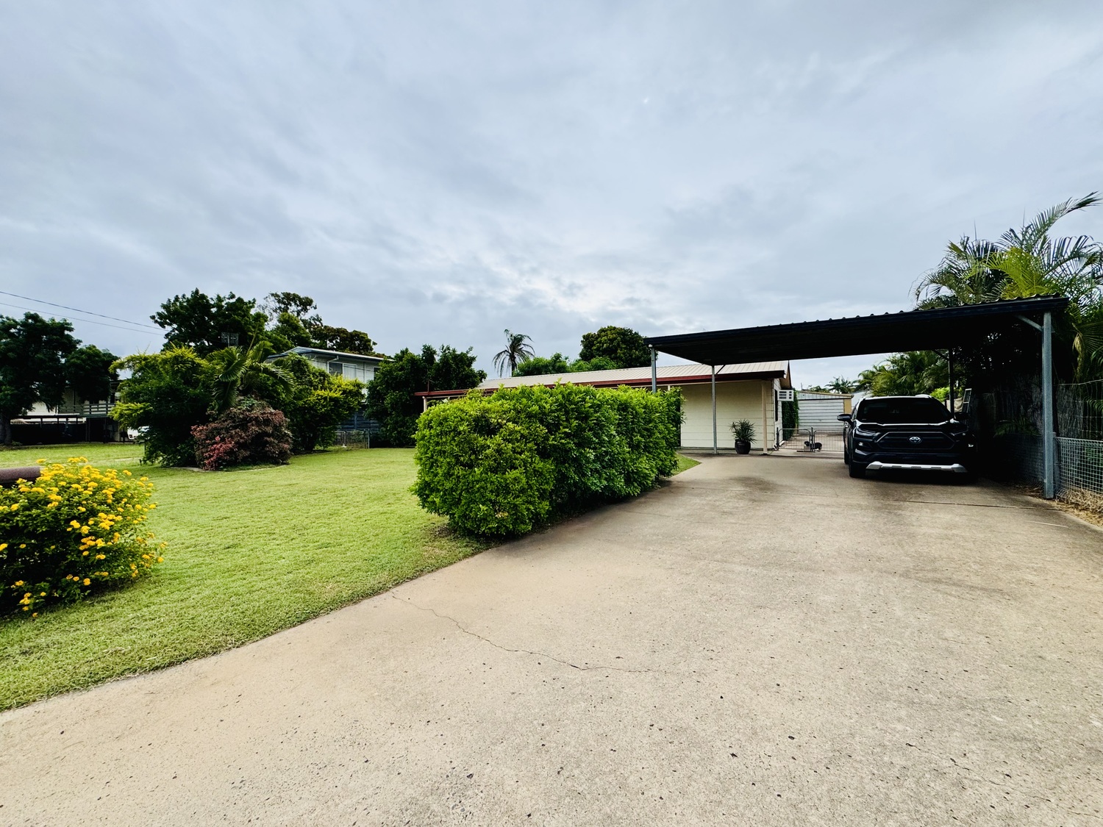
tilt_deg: +0.9
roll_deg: +0.0
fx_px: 446
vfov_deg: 85.7
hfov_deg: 102.1
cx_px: 552
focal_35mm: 14
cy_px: 414
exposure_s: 1/1927
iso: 50
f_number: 2.2
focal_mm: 2.22
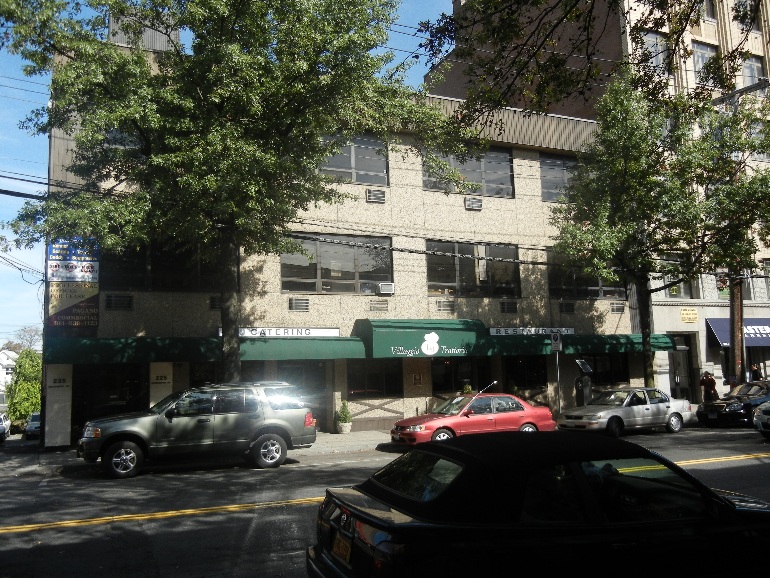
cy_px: 289
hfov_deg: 60.0
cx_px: 385
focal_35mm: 30
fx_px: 667
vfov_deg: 46.8
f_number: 3.5
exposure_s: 1/918
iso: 160
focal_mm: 5.4
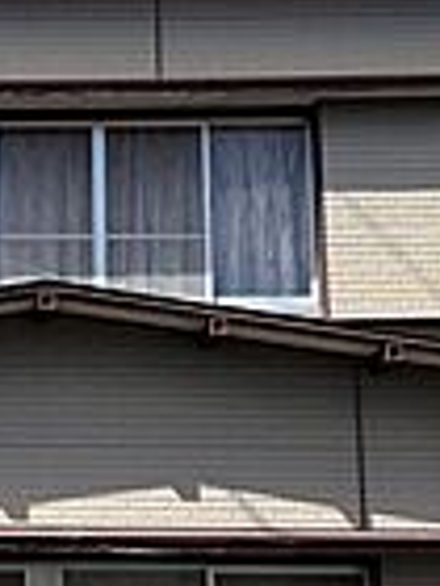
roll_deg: -0.7
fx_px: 1881
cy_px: 301
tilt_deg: +12.5
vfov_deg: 17.7
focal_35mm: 111
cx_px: -107
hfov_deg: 13.0
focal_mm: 5.96
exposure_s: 1/2747
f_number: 1.6
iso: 50
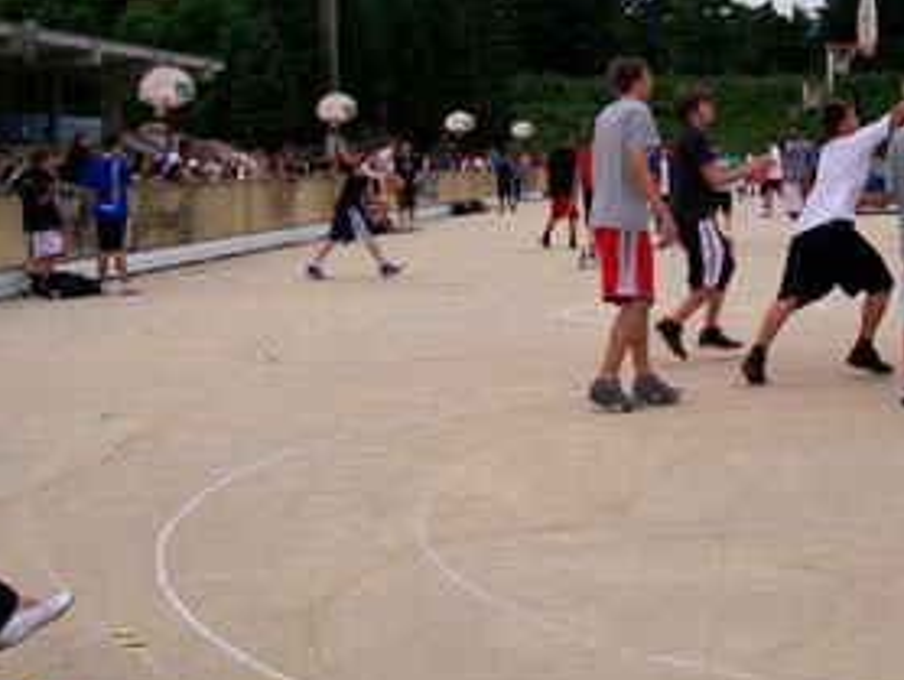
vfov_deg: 26.3
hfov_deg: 34.3
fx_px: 1438
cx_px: 650
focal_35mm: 55
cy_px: 182
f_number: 5.1
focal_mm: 5.6
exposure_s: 1/390
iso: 80
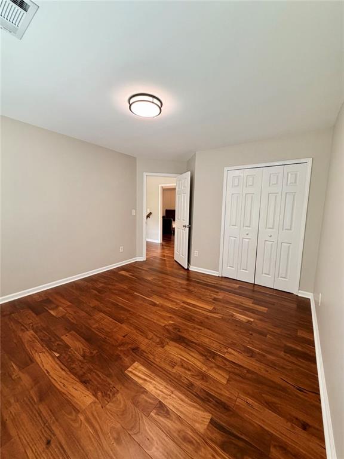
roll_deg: -1.5
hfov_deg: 85.7
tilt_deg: -7.1
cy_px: 230
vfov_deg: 102.1
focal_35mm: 14
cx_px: 172
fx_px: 186
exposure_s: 1/120
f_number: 2.2
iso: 320
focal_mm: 2.22
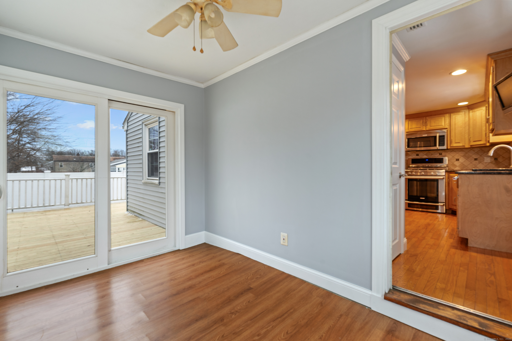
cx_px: 256
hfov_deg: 96.7
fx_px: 228
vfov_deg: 73.7
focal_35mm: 16
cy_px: 170
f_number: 8
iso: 400
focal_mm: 16
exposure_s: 1/4
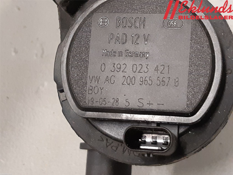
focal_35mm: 26
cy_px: 88
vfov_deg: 53.1
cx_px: 116
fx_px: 175
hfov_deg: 67.3
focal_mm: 3.93
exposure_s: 1/50
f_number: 1.7
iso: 250
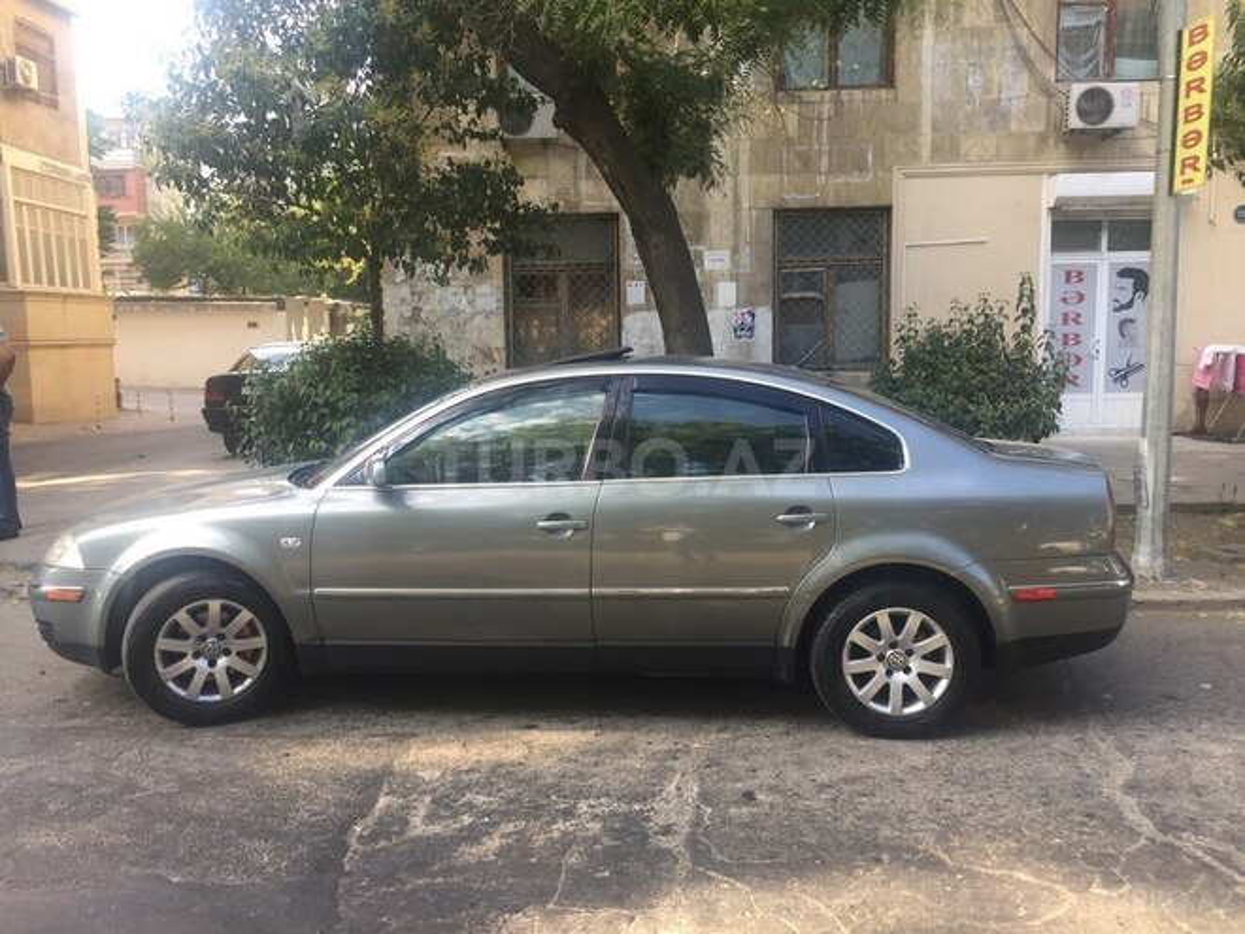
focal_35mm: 29
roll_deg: +1.1
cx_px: 622
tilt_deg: -7.4
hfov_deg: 61.7
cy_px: 467
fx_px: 1043
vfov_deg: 48.2
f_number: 2.2
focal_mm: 4.15
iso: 32
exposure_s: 1/119
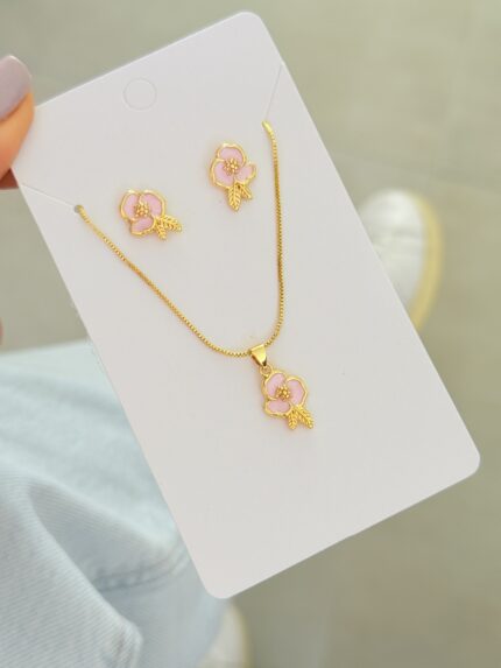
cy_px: 334
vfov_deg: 39.6
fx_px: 926
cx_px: 250
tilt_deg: -61.3
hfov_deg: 30.3
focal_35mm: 48
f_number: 1.78
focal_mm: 6.76
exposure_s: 1/60
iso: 80
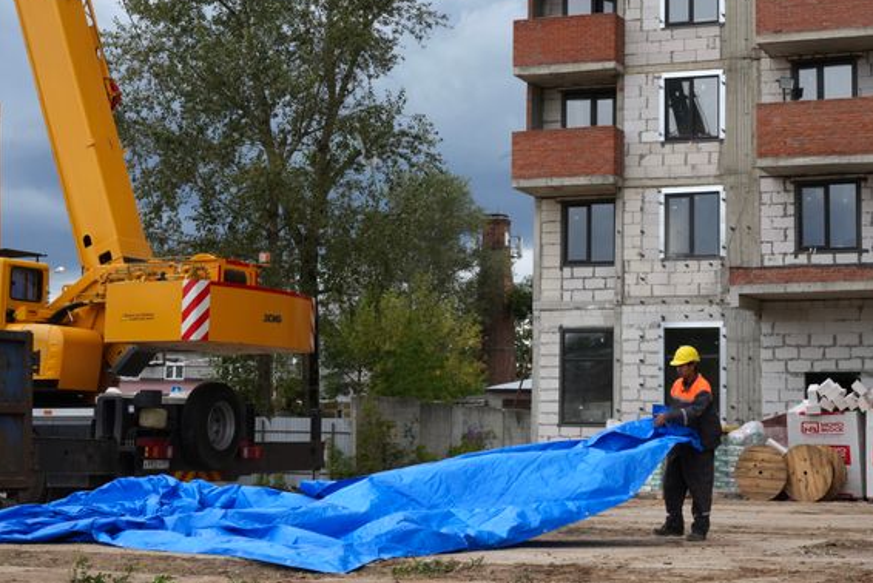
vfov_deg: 23.4
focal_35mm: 58
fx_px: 1407
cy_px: 238
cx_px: 488
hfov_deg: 34.4
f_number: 16
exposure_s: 1/250
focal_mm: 47
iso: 1000
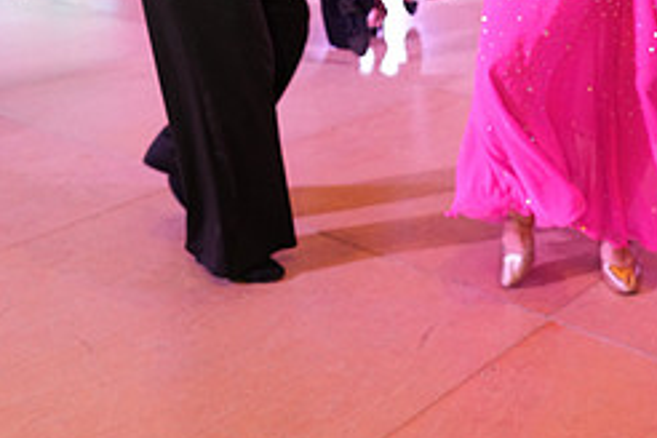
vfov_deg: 21.3
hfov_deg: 33.8
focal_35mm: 59
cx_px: 399
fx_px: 1077
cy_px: -96
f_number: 4
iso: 2000
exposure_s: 1/200
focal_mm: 25
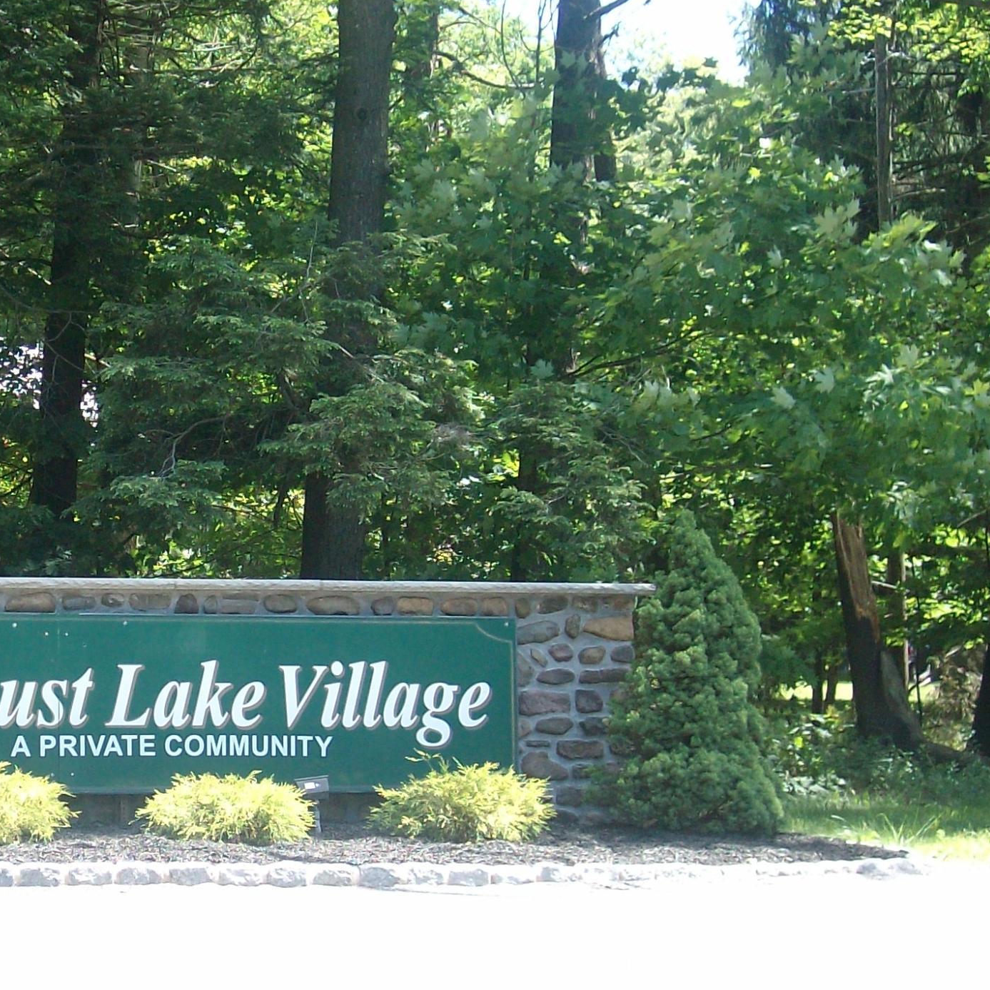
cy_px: 557
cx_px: 75
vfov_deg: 20.2
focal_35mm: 86
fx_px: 2783
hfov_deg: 19.7
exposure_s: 1/126
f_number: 3.1
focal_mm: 7.46
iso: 80
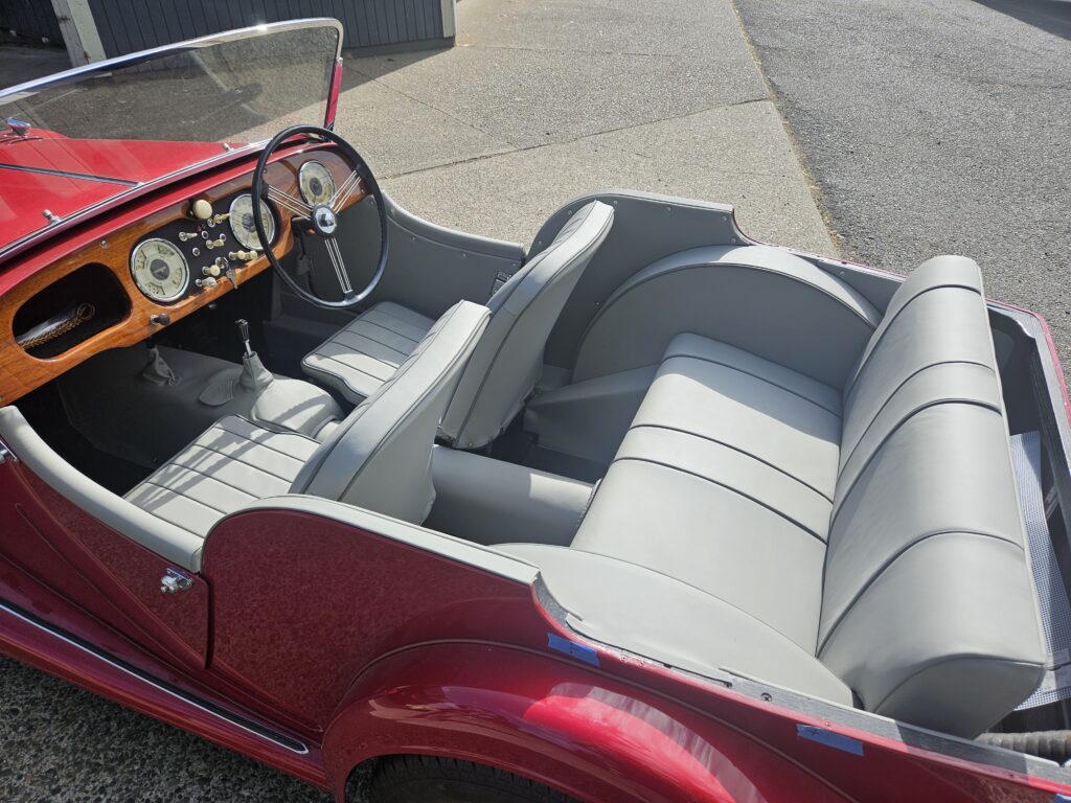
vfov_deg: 58.9
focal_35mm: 23
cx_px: 536
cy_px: 402
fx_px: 712
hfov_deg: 73.9
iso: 25
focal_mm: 5.4
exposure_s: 1/1179
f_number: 1.8
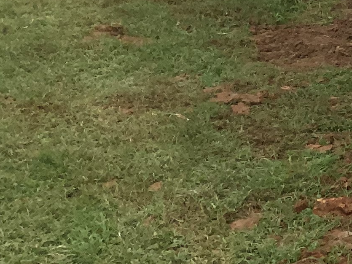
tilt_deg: -10.4
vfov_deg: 10.3
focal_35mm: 140
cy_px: -117
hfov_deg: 11.7
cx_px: 828
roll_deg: -0.8
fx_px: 1423
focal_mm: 3
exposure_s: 1/1786
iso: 16
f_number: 1.8
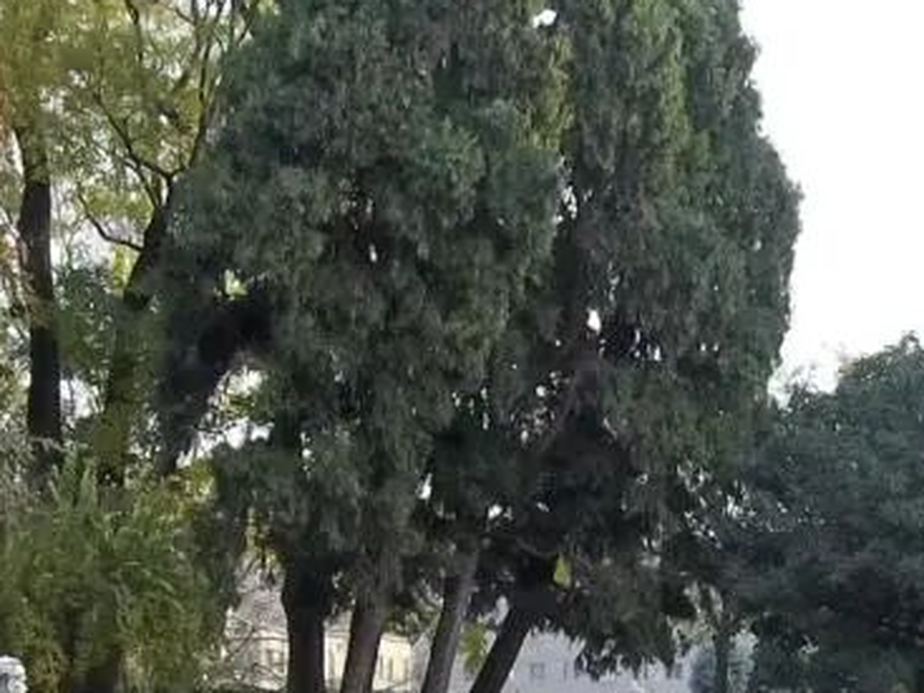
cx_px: 296
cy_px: 1002
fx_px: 3095
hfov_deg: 16.9
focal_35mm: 116
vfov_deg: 12.2
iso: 64
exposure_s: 1/250
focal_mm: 5.7
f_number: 2.9
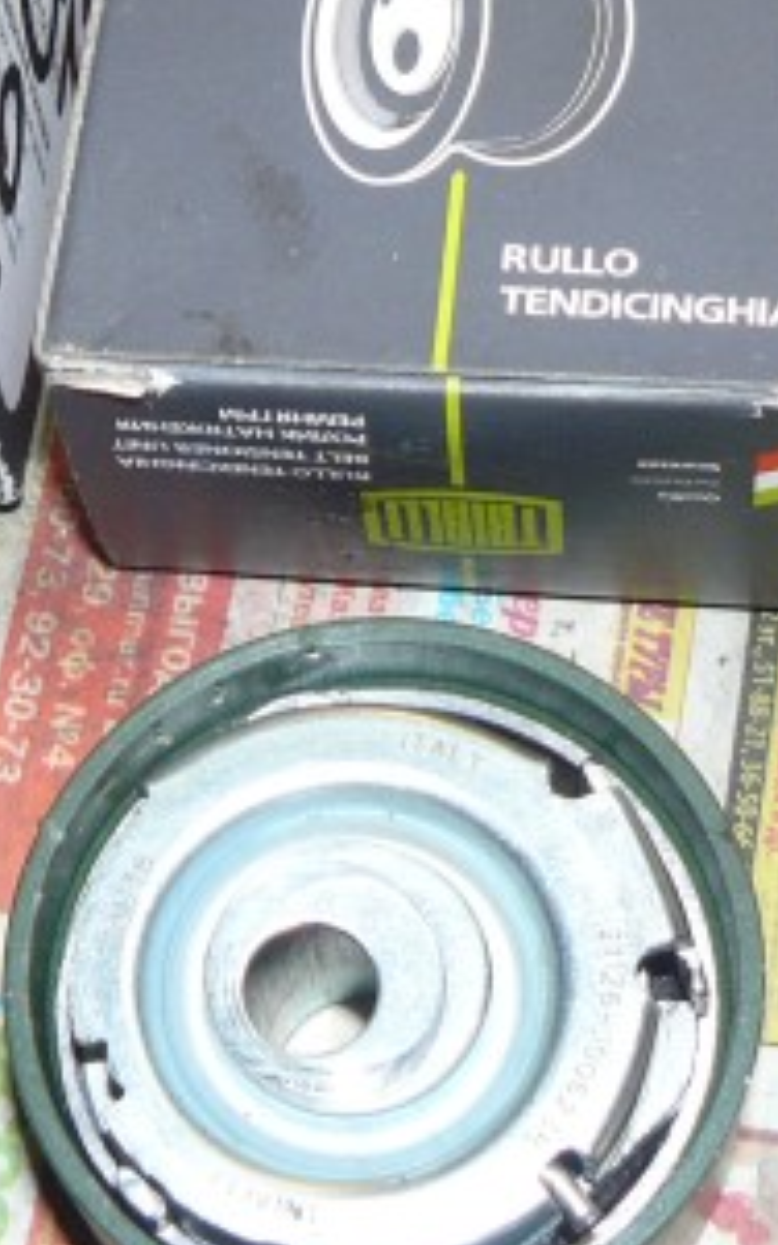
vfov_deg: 27.1
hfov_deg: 16.8
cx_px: 23
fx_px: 2580
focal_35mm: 76
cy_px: 498
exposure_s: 1/30
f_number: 2.8
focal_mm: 6
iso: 100
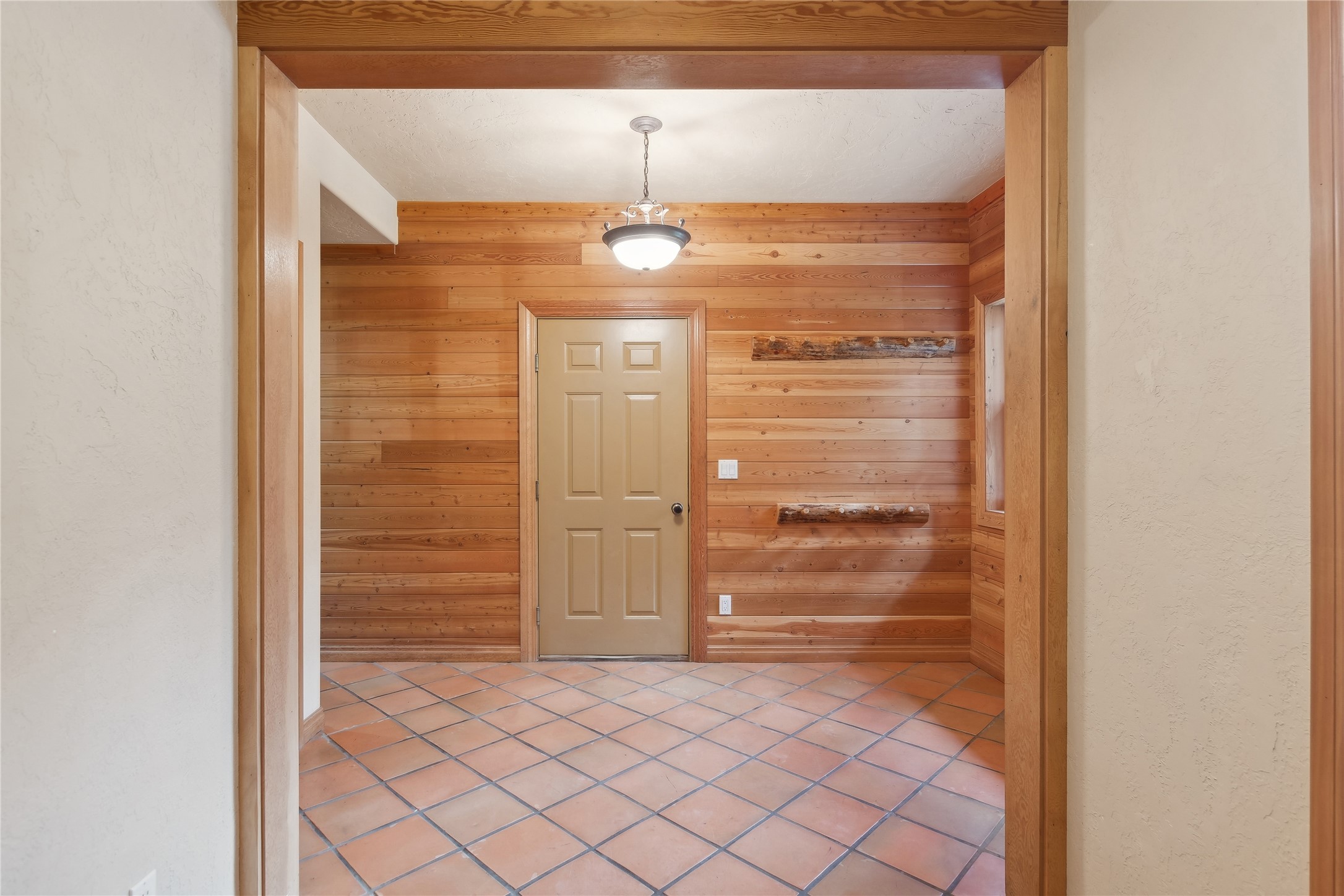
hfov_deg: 93.3
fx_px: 635
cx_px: 672
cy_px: 448
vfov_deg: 70.4
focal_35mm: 17
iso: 200
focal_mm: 11.5
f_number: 6.3
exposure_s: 1/4
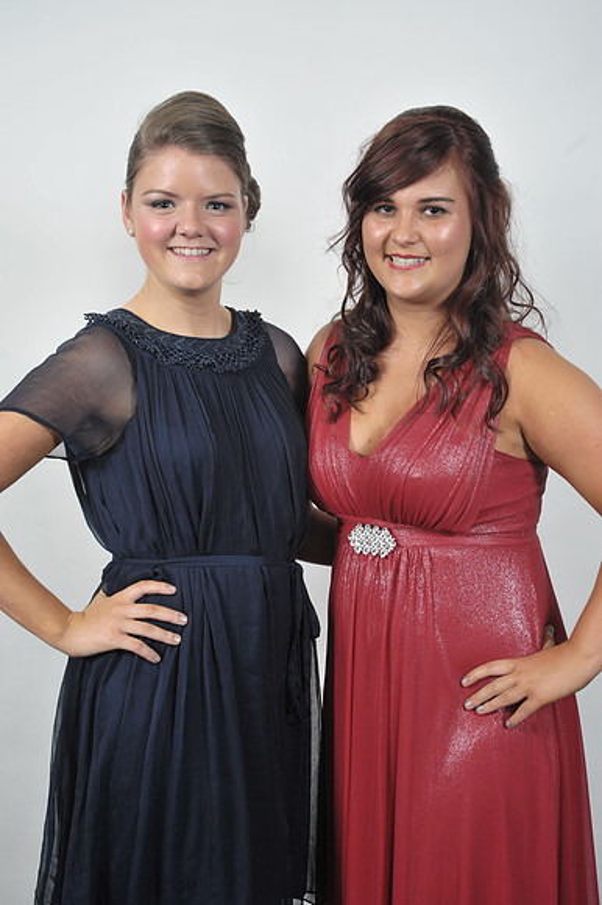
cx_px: 301
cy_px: 452
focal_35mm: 62
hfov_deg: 21.9
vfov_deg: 32.4
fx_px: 1557
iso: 1000
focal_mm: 62
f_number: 7.1
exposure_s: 1/160
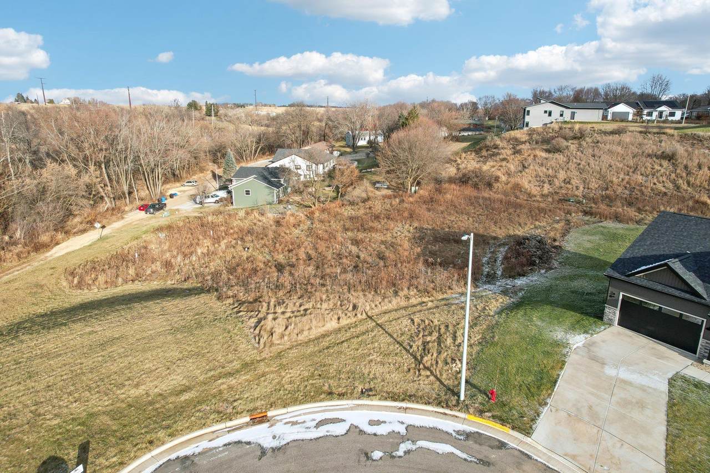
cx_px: 355
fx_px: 434
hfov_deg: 78.6
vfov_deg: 57.2
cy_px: 236
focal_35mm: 22
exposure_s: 1/800
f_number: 2.8
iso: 100
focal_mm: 8.4
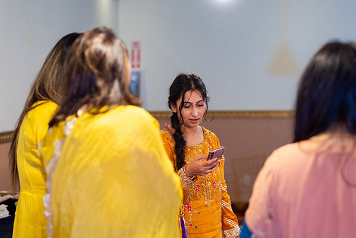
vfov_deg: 14.0
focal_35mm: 98
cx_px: 199
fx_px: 970
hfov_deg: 20.8
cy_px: 126
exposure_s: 1/160
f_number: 2.8
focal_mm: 85
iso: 1000
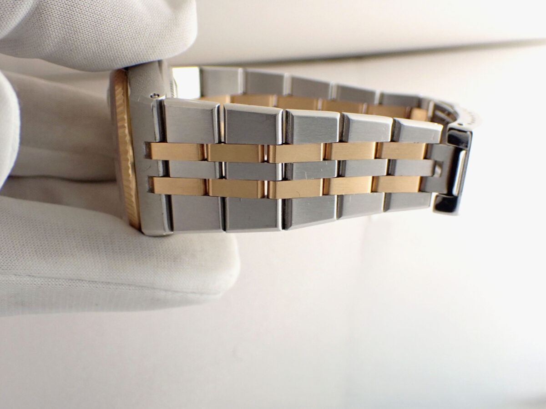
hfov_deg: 35.5
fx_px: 852
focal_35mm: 54
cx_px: 273
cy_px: 204
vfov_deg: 27.0
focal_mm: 9.65
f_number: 3.3
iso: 800
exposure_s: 1/125
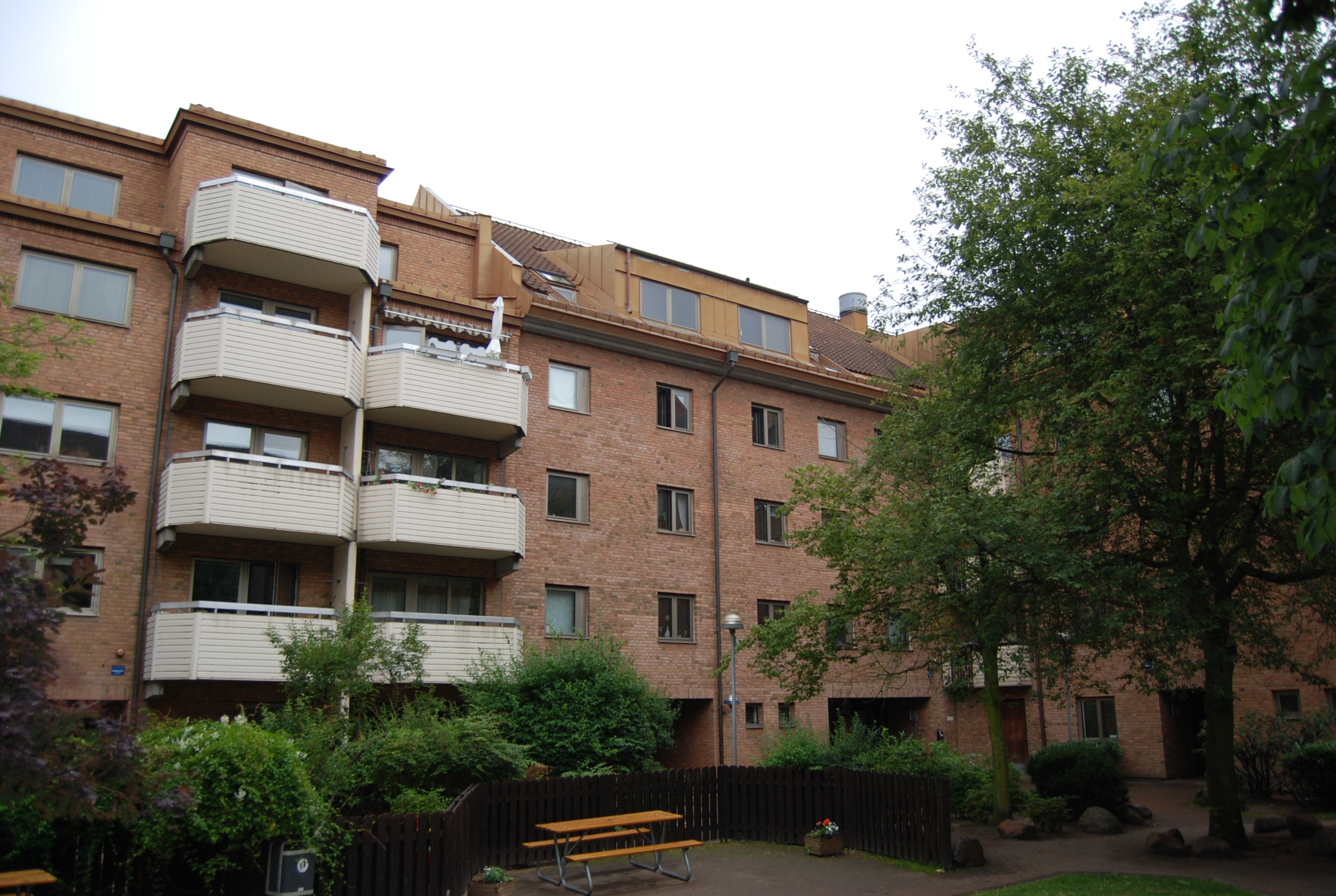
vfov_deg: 48.1
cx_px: 668
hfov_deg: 67.3
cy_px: 448
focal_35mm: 27
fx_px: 1004
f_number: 3.5
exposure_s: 1/160
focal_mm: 18
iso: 160
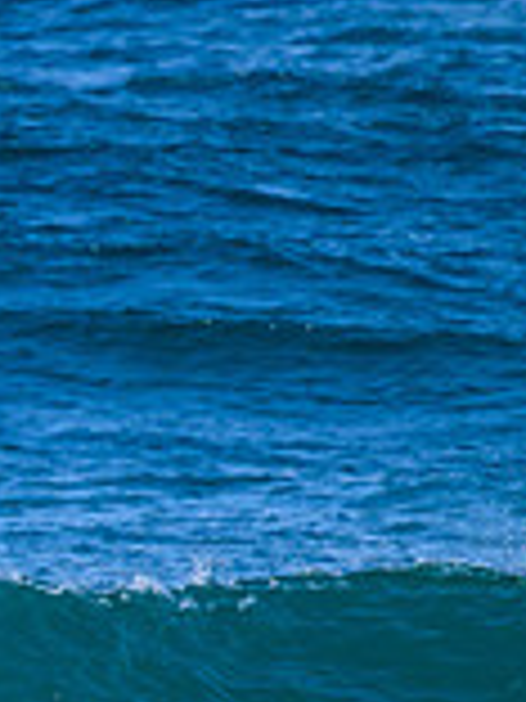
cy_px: 673
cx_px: -584
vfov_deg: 1.0
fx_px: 40683
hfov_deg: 0.7
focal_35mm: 2008
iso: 720
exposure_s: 1/2000
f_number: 8
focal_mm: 560
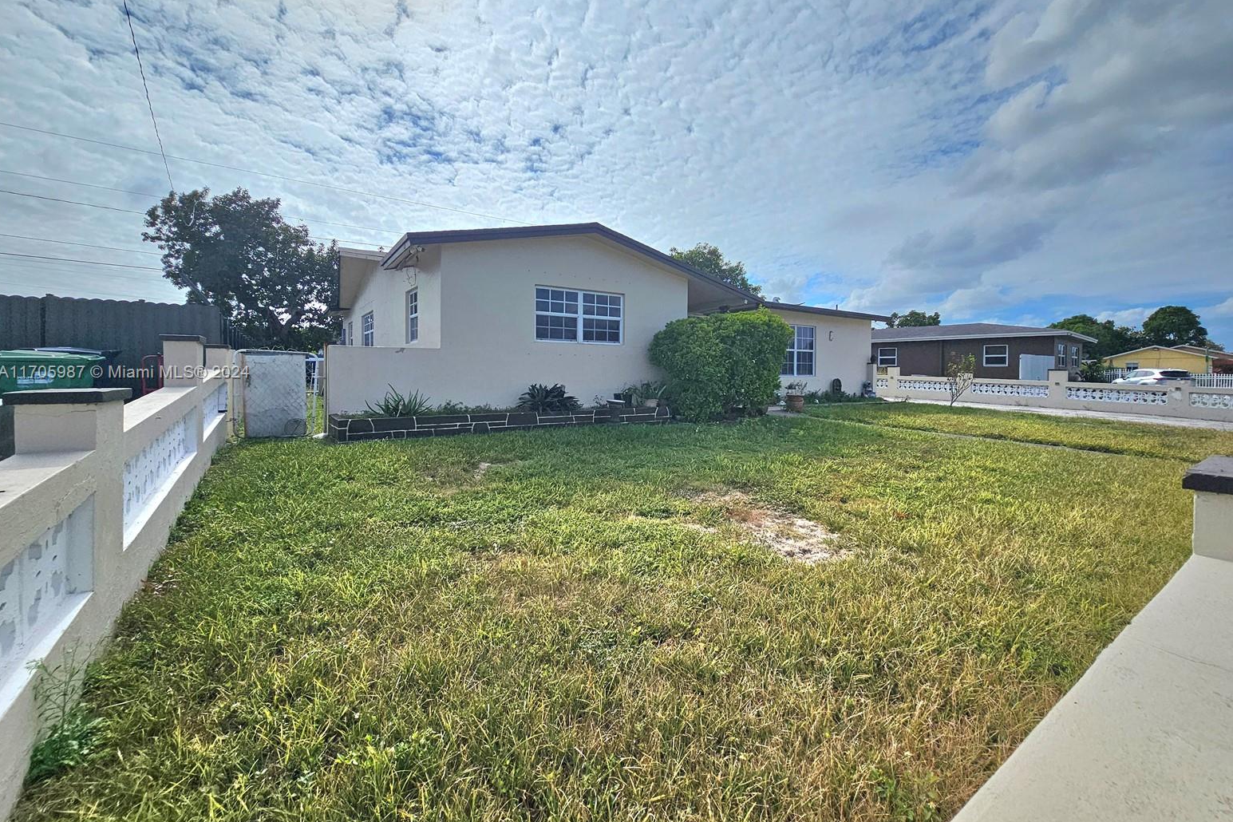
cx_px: 633
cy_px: 373
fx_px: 479
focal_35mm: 14
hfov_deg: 104.2
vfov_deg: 81.0
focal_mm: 2.2
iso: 50
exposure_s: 1/10000
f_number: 2.2
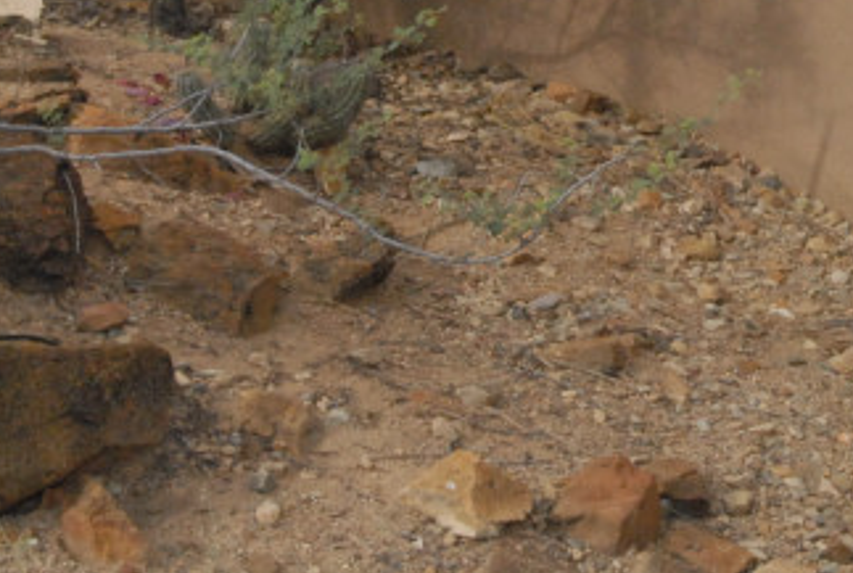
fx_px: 2826
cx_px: 782
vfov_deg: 11.4
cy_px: -49
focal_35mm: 119
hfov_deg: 16.9
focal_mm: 32
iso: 1600
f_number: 25
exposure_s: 1/250
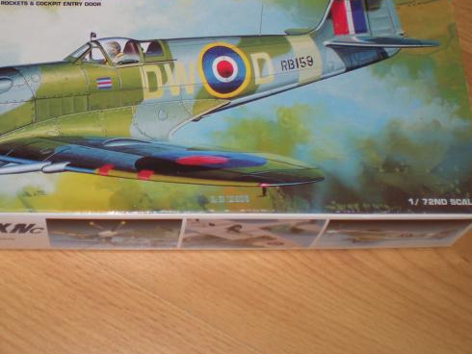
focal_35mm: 62
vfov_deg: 23.6
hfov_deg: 30.7
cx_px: 123
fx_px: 846
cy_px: 141
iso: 64
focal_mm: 6.3
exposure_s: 1/34
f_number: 3.1
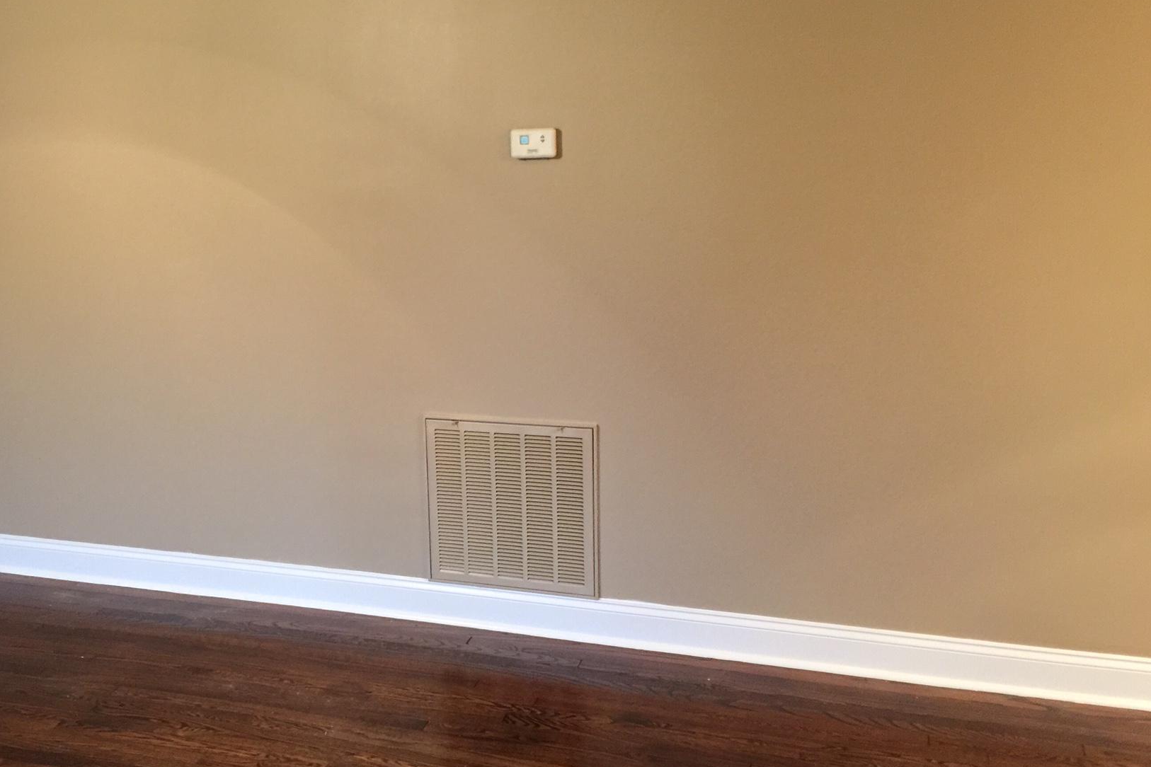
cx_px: 430
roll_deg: +1.6
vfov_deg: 35.0
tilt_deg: -11.3
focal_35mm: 38
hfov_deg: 50.2
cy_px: 356
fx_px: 1215
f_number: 2.2
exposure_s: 1/10
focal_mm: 4.15
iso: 125
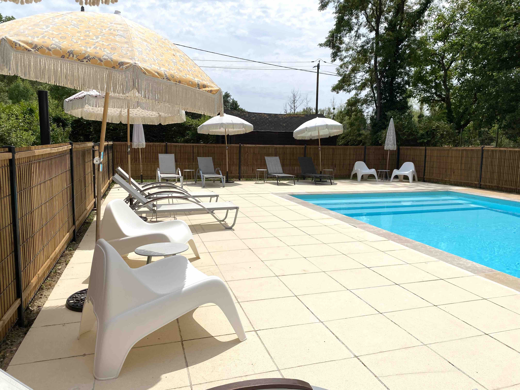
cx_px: 260
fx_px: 391
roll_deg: -0.8
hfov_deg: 67.3
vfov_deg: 53.1
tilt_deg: -7.1
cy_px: 195
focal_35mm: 26
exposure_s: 1/7692
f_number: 1.8
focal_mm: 4.25
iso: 32
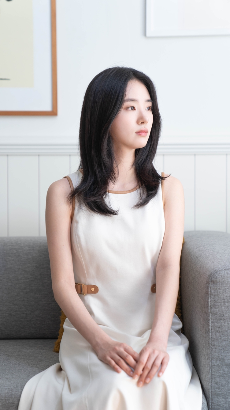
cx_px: 99
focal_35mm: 74
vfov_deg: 28.6
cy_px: 206
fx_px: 803
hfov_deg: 16.3
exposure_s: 1/160
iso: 320
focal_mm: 70
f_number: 2.8
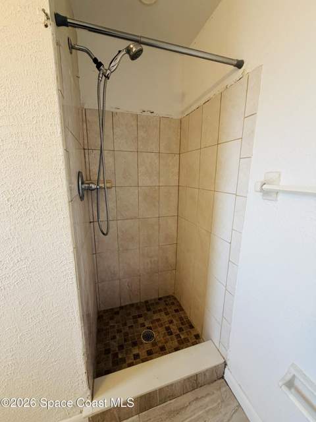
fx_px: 170
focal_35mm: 14
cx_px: 158
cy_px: 211
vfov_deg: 102.1
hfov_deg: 85.7
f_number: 2.2
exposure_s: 1/60
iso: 160
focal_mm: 2.22
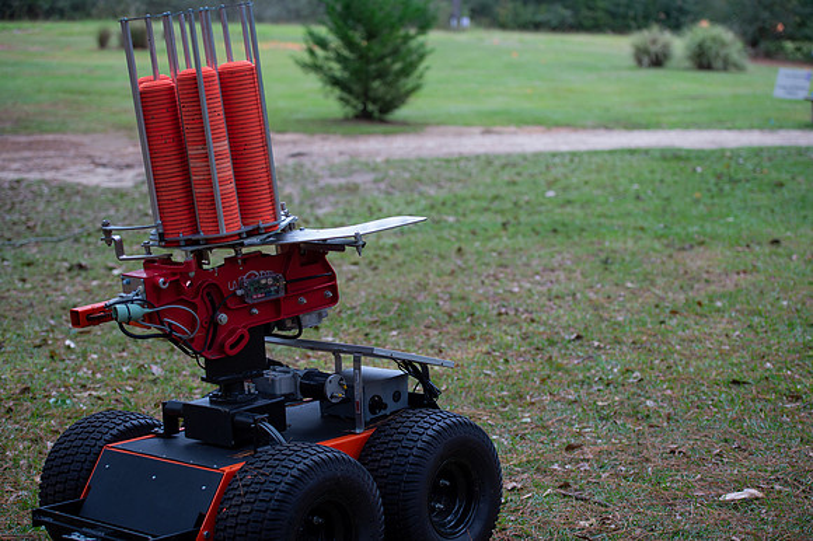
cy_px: 270
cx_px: 406
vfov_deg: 19.4
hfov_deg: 28.9
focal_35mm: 70
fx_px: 1580
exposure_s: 1/250
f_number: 3.2
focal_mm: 70
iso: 320
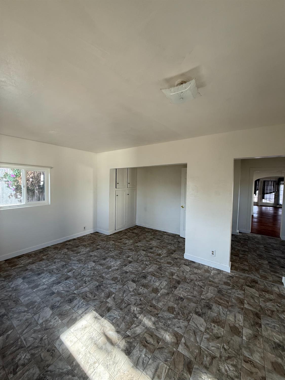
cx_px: 142
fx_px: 154
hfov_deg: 85.7
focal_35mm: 14
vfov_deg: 102.1
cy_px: 190
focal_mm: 2.22
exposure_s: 1/99
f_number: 2.2
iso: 160
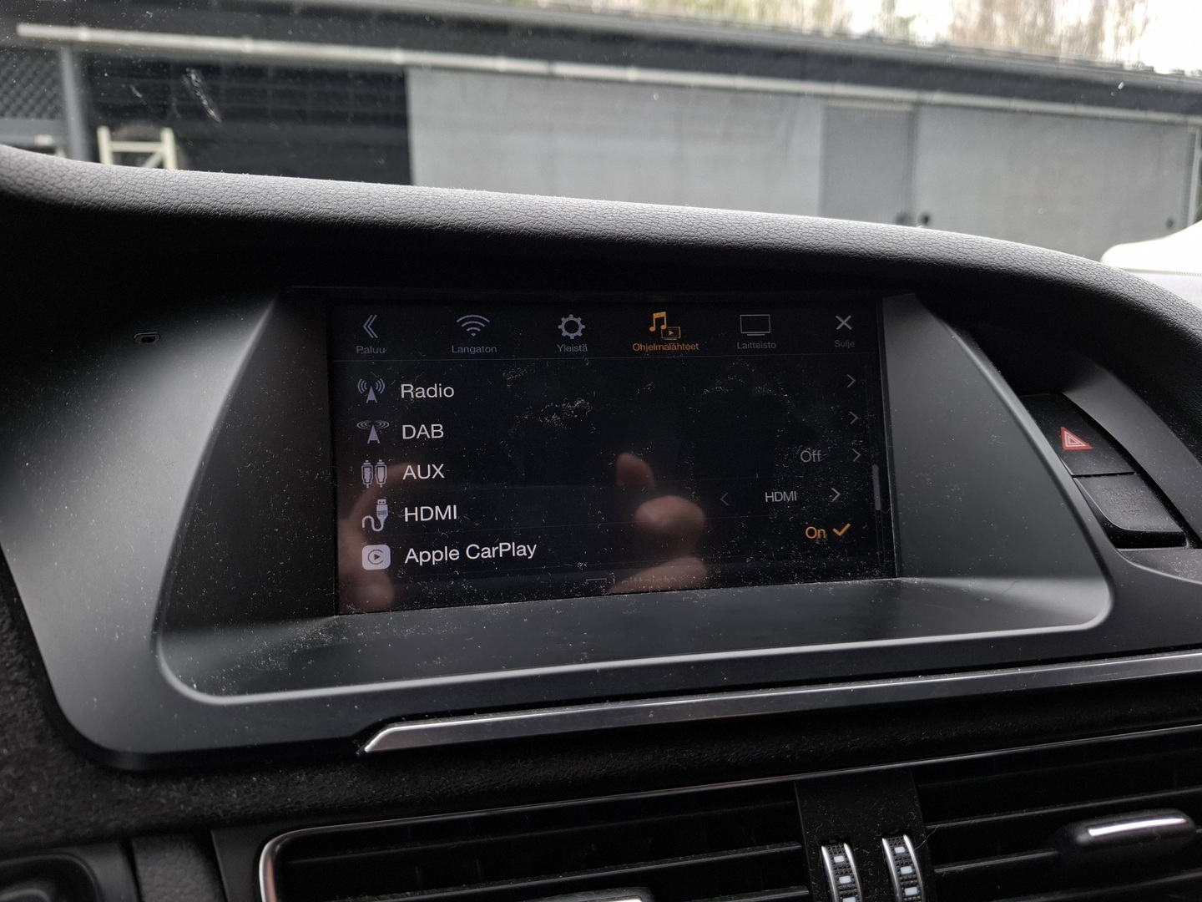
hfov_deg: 73.9
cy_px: 451
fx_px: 799
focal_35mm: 23
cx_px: 601
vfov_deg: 58.9
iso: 50
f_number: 1.8
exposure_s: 1/100
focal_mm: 5.54
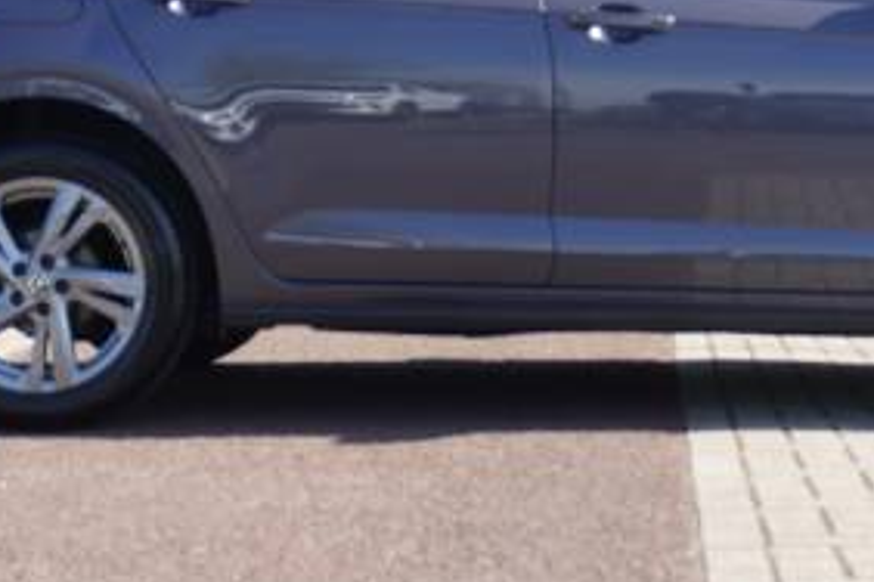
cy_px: -3
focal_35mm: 119
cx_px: 651
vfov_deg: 11.4
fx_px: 2892
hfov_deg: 17.1
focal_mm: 35
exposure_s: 1/80
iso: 100
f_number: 5.6
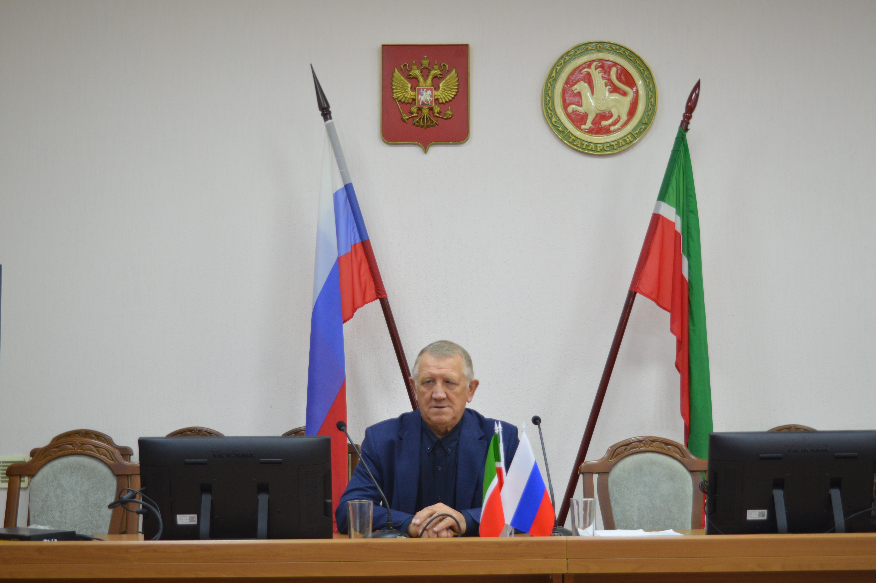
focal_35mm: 52
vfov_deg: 25.7
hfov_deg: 37.9
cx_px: 438
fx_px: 1276
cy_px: 292
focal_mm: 35
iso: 400
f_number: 4.5
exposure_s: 1/30
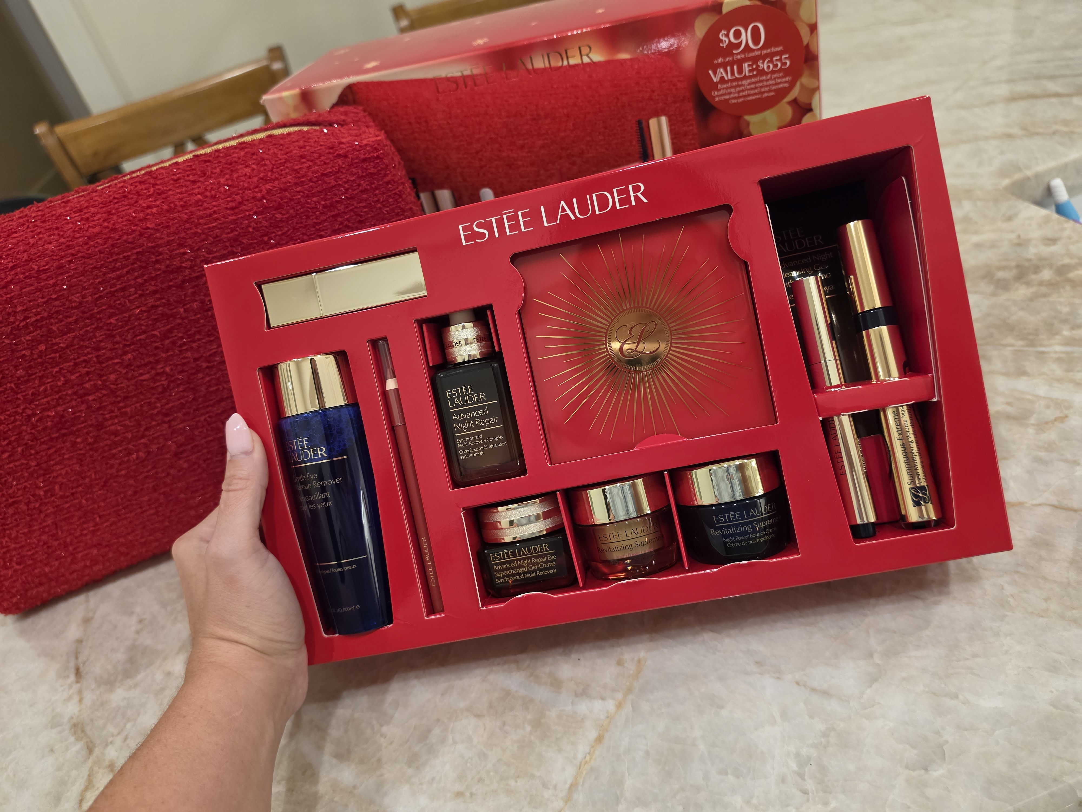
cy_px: 406
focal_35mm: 23
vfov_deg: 58.9
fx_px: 719
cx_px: 541
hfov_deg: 73.9
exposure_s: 1/120
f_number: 1.4
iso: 320
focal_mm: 6.5
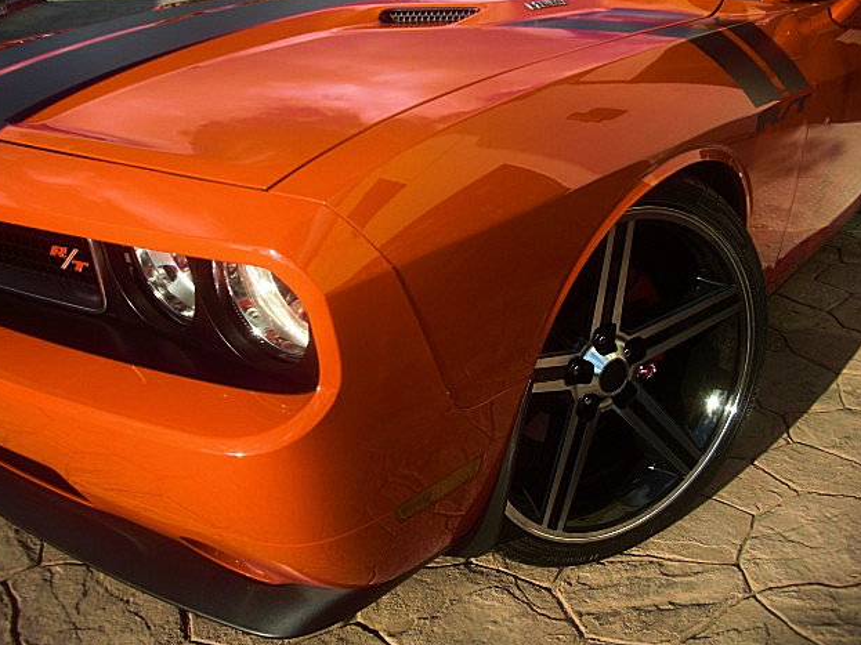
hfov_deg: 50.1
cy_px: 316
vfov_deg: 38.7
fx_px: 920
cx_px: 423
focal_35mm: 37
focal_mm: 6.3
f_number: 2.8
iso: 50
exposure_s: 1/640
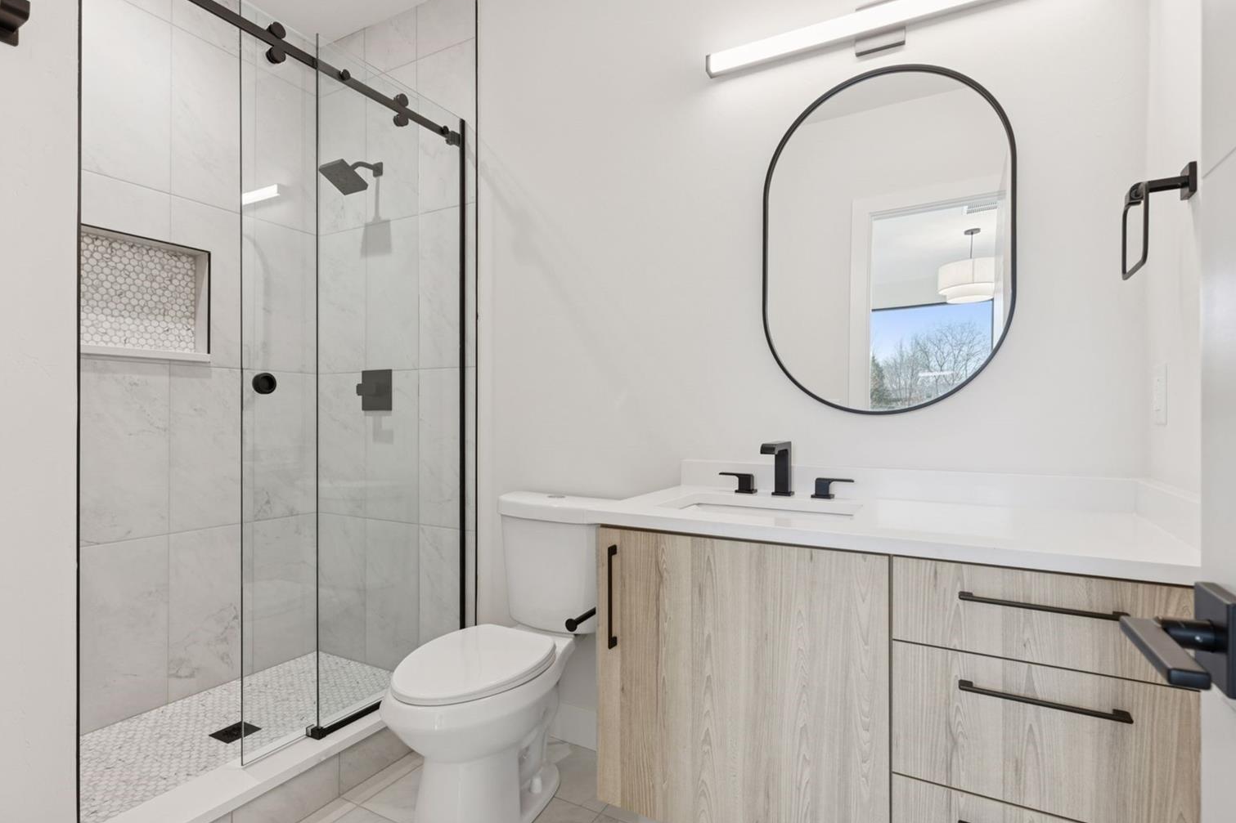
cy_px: 423
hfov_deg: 90.0
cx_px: 608
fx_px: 618
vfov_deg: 67.4
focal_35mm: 18
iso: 400
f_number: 9
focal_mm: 17
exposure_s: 1/10
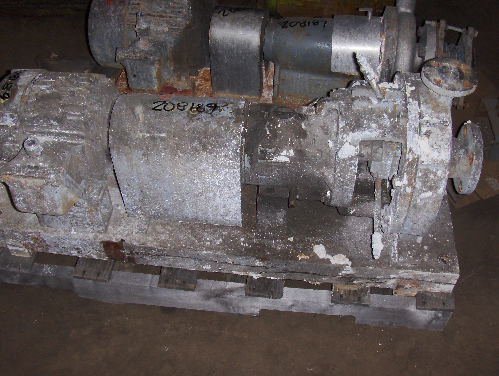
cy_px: 188
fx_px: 592
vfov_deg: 35.2
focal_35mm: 41
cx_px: 250
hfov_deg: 45.7
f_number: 3.5
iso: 100
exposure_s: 1/60
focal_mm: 6.5
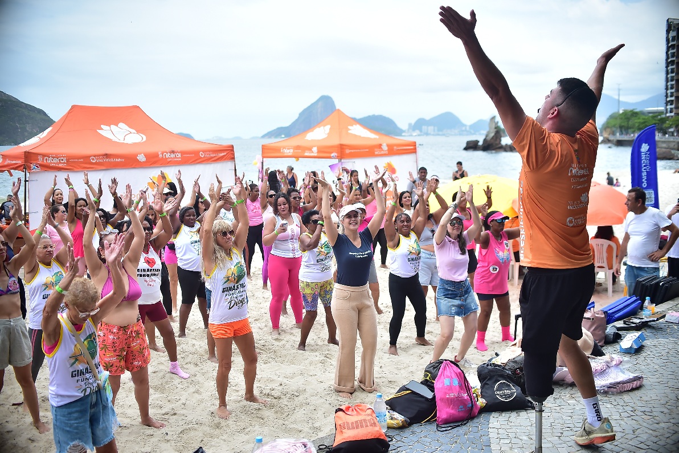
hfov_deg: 54.4
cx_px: 340
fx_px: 660
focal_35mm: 35
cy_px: 226
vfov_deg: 37.9
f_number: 4
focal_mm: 35
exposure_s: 1/4000
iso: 500
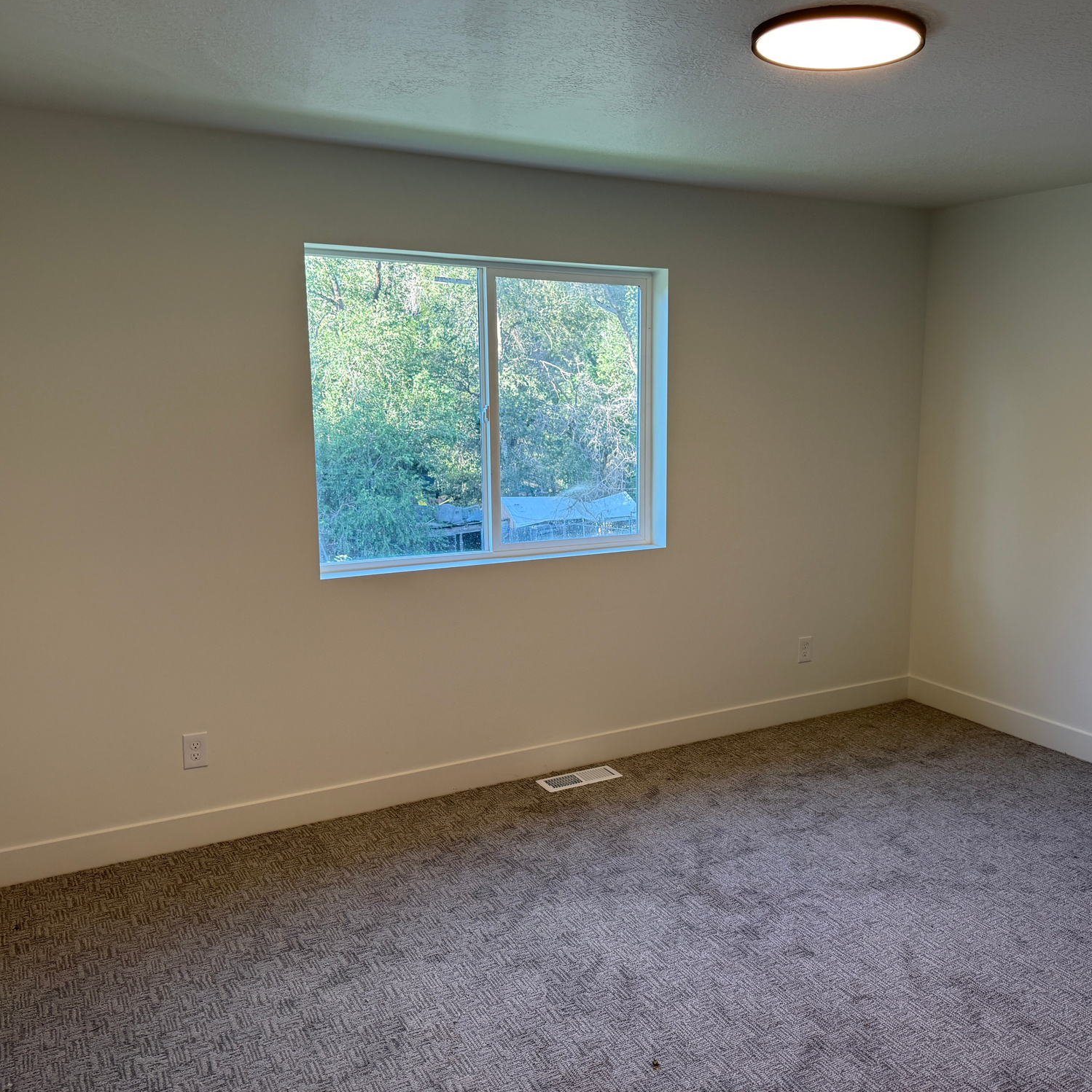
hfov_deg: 55.3
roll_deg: -0.6
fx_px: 1035
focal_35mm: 29
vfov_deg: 55.6
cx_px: 641
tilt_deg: -8.7
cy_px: 545
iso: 100
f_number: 1.78
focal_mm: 6.76
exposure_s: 1/120
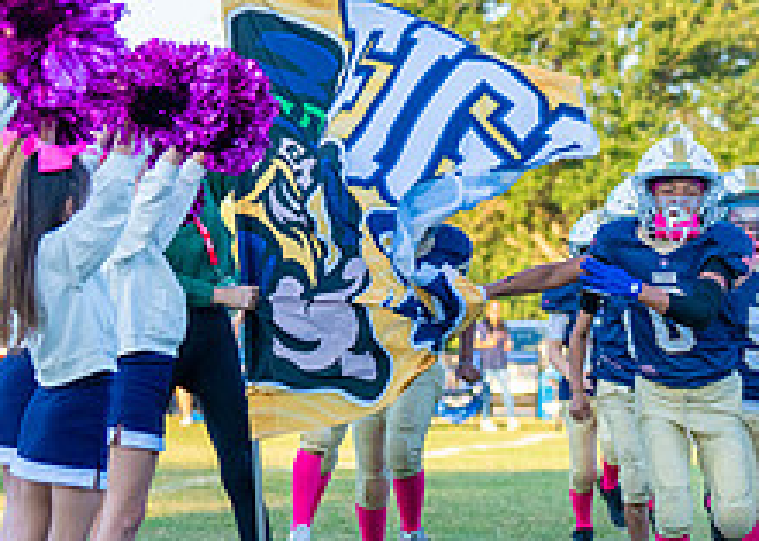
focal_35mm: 213
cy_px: 307
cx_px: 779
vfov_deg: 6.8
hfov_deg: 9.4
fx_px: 4590
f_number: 2.8
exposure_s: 1/2500
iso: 640
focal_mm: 70
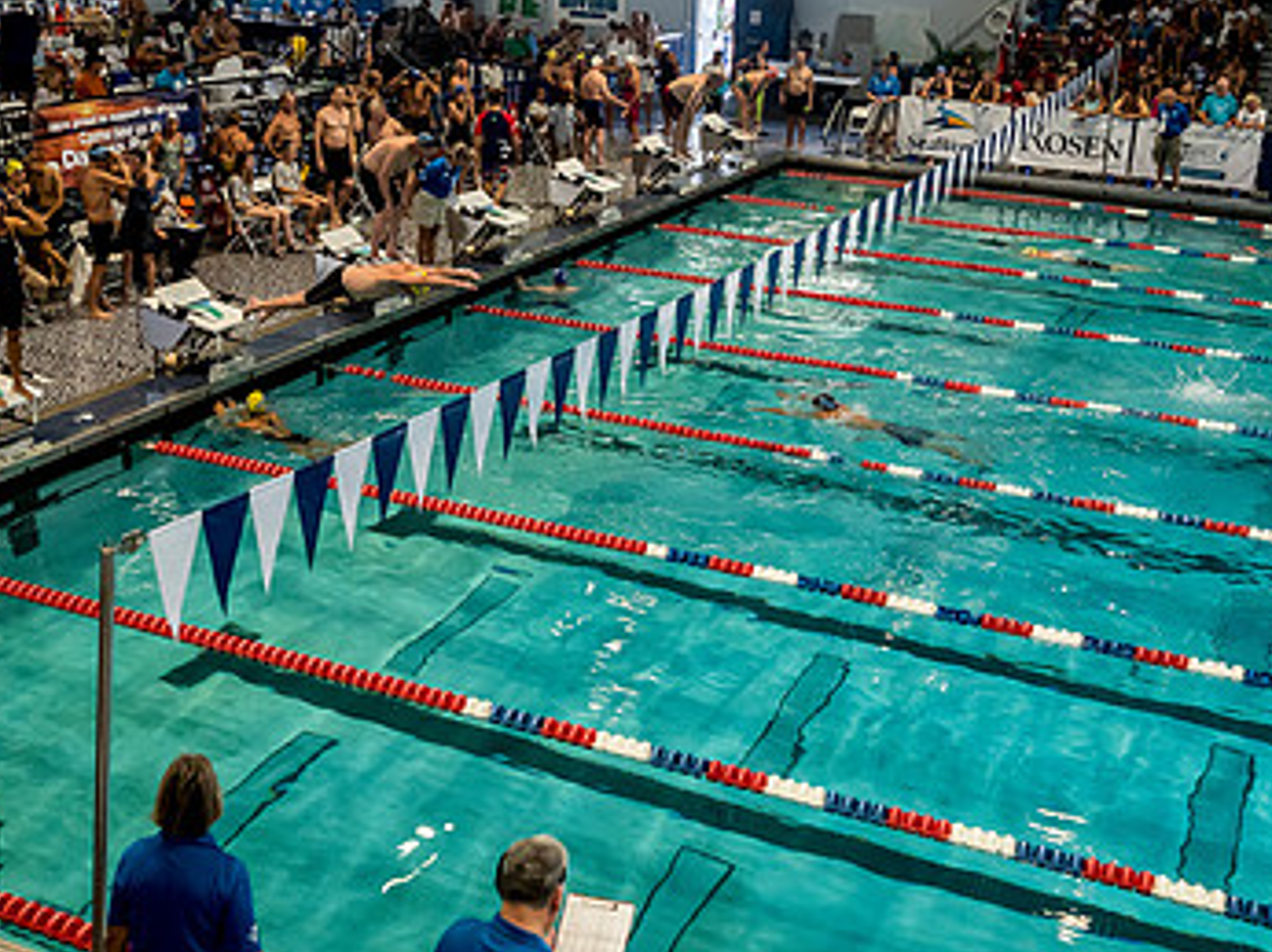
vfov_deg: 30.8
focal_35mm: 47
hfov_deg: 40.4
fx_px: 1726
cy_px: 406
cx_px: 540
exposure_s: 1/400
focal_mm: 14
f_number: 2.8
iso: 1600
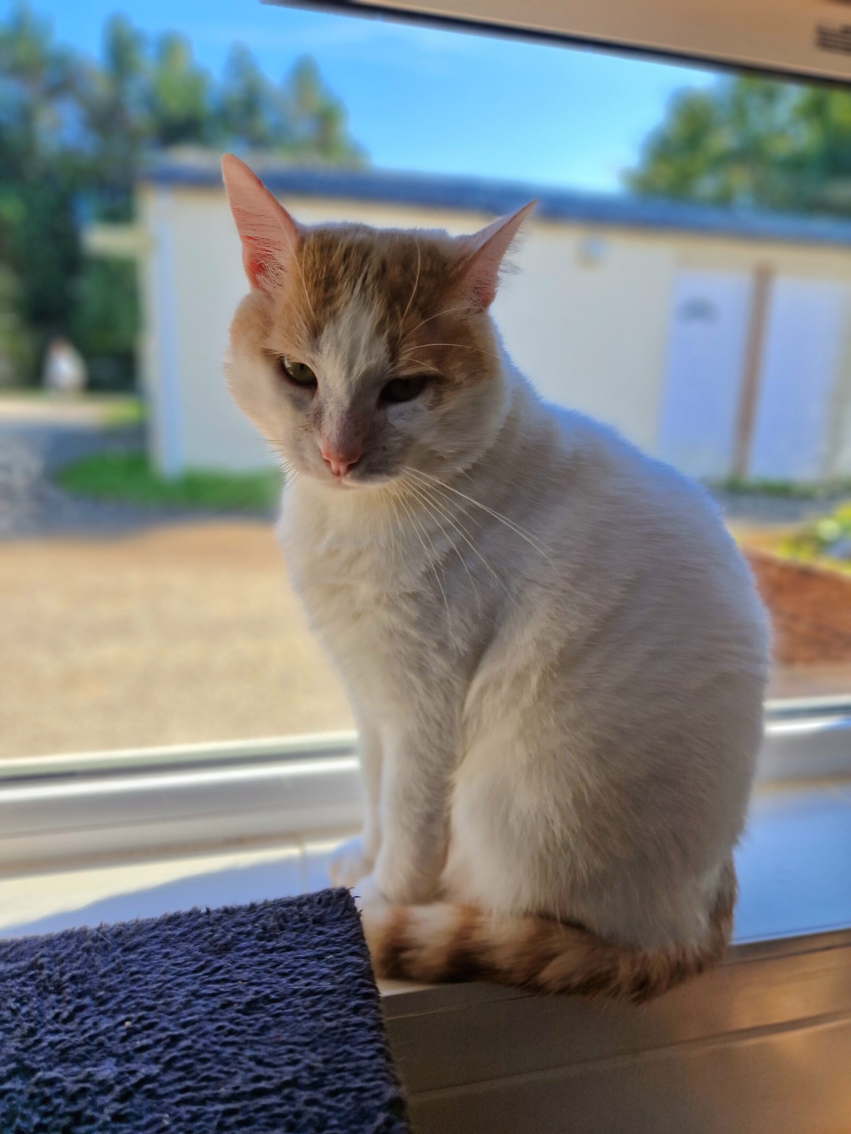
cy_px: 567
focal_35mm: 23
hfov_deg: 58.9
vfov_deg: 73.9
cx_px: 426
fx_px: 754
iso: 50
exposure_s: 1/500
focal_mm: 5.4
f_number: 1.8
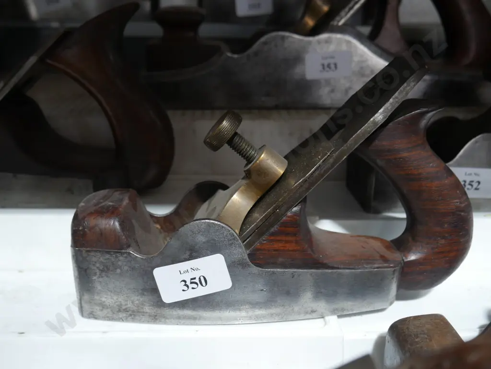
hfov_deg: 53.9
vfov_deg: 41.8
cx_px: 246
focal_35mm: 34
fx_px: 482
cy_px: 184
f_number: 4
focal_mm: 17
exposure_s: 1/60
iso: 640
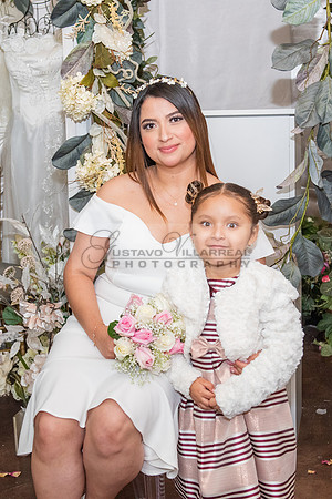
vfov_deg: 30.5
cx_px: 170
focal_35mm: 66
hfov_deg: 20.6
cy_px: 237
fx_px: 913
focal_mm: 42
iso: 1600
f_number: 4.5
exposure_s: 1/125
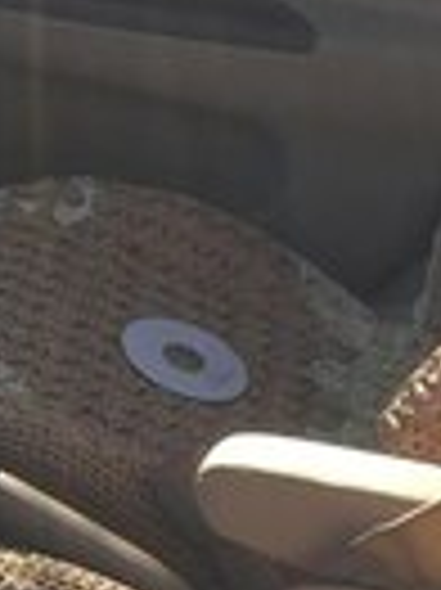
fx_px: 1872
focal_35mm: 110
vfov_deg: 17.9
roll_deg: -1.8
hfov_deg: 12.2
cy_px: 284
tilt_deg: -27.5
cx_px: -369
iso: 25
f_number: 2.2
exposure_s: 1/282
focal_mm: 4.15
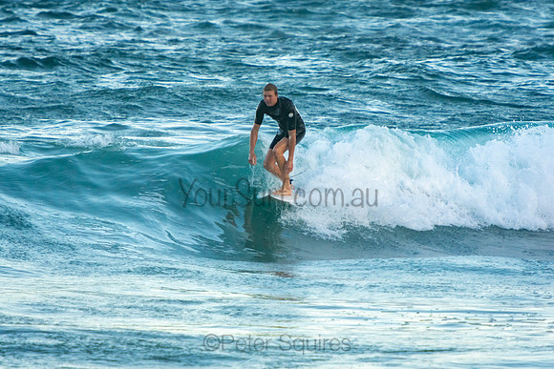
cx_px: 277
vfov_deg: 2.8
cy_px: 184
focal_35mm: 488
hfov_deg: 4.2
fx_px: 7516
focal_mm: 320
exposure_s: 1/1000
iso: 900
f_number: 5.6
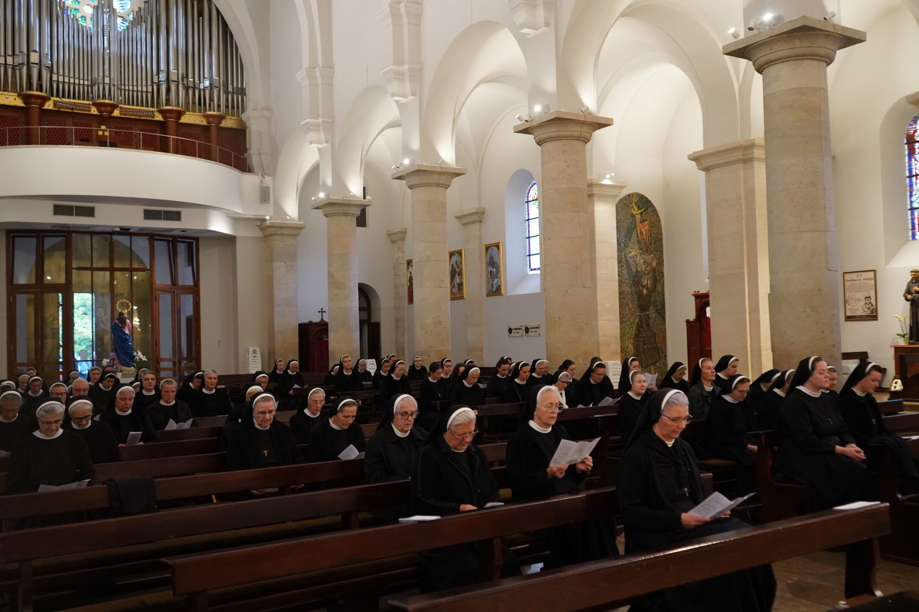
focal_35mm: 33
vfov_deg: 40.0
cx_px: 461
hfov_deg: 57.2
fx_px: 842
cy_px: 306
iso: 5000
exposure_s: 1/160
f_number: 3.5
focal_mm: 28
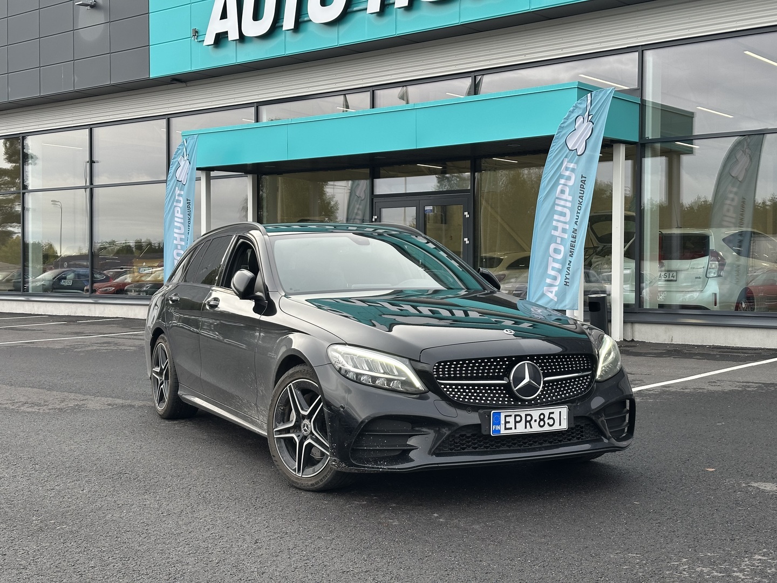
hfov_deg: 39.7
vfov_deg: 30.3
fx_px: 1077
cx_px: 388
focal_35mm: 48
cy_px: 292
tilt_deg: +0.0
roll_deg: -0.3
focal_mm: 6.86
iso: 64
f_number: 1.78
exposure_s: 1/240
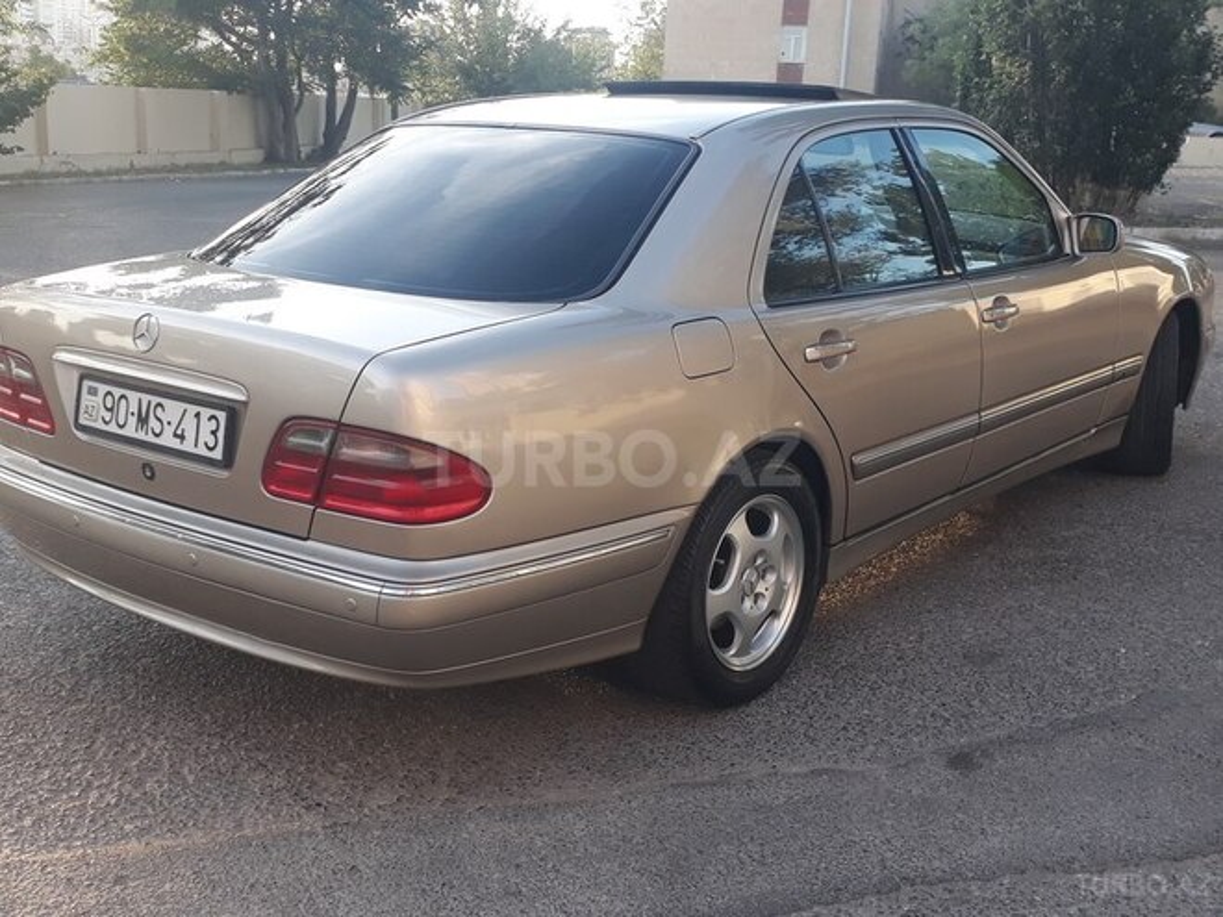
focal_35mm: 27
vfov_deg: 51.4
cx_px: 612
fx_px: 954
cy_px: 458
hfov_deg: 65.3
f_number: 1.9
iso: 40
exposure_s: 1/121
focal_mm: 3.6
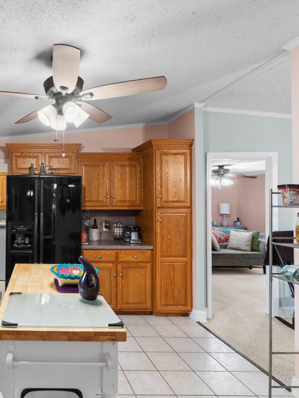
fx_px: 265
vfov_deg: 73.9
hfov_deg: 52.6
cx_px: 37
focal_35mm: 23
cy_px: 198
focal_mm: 10
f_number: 4.5
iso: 100
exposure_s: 1
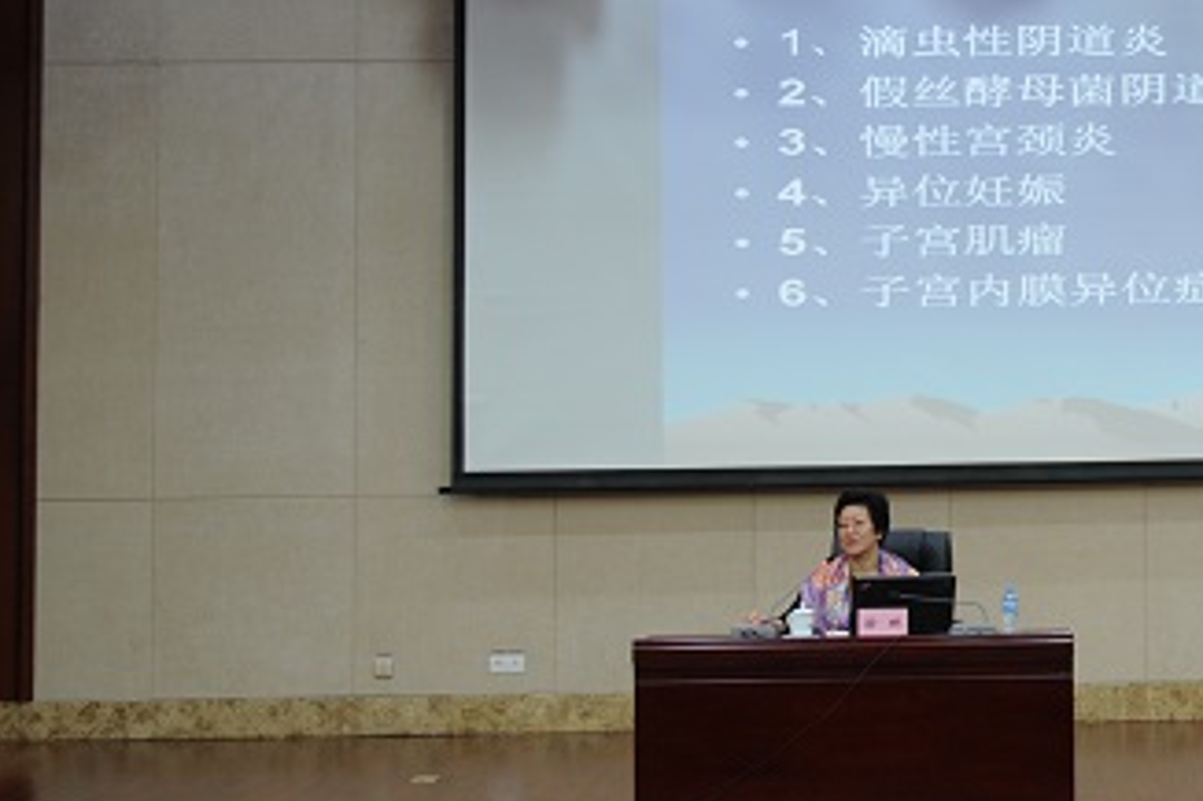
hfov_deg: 20.8
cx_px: 1271
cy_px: 142
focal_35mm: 94
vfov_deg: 14.4
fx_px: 3139
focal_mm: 28
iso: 250
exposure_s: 1/13
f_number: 3.8
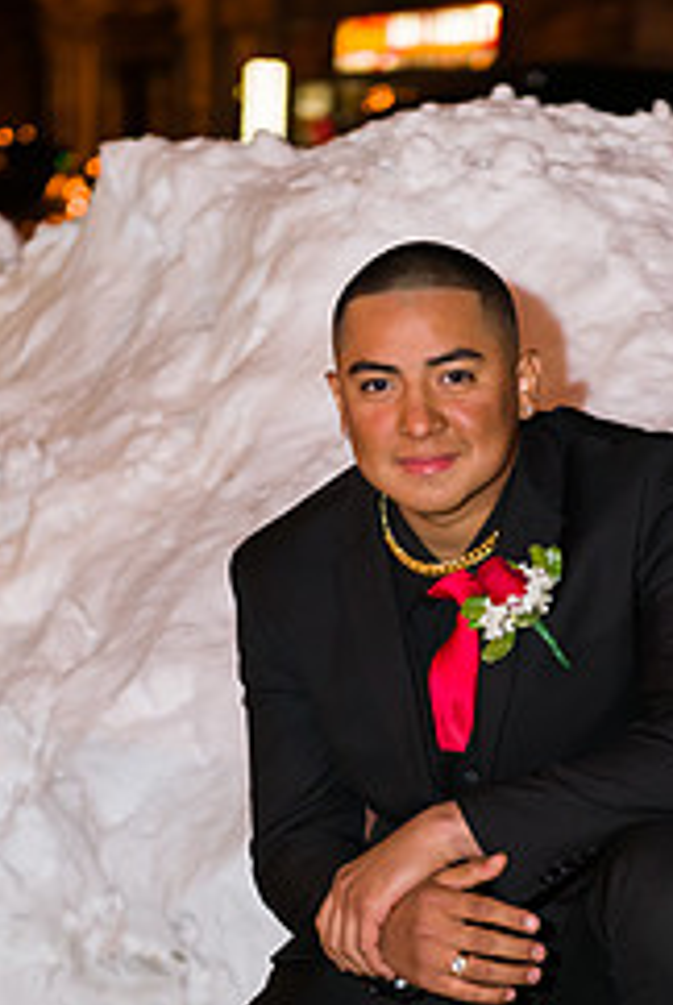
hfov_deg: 10.6
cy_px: 681
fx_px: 3635
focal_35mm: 130
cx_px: 453
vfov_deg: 15.7
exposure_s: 1/125
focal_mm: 70
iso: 1250
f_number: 3.2
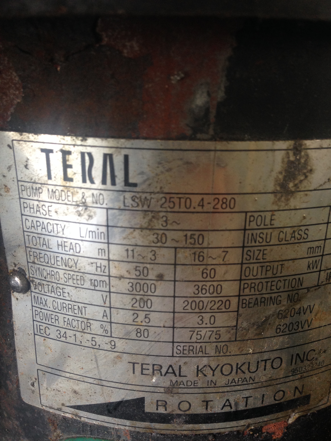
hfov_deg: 42.9
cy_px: 220
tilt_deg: -19.5
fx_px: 421
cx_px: 166
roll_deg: -2.2
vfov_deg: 55.4
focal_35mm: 33
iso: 100
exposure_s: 1/20
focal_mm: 4.12
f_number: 2.4
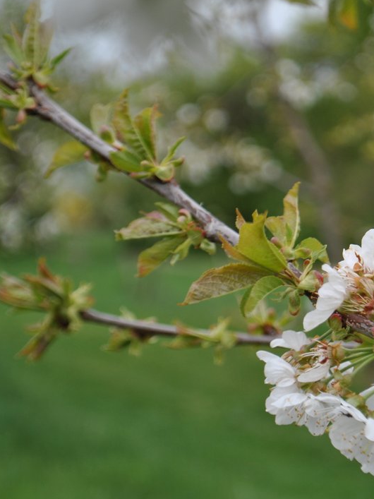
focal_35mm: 135
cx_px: 351
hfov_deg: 10.9
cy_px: 234
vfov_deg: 14.6
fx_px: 1943
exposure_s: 1/125
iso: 100
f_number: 5.6
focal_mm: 55
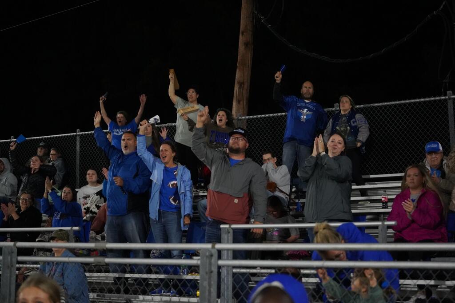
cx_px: 228
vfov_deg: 18.4
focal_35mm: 74
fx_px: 935
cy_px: 152
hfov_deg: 27.3
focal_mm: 74
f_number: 4
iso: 12800
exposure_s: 1/400
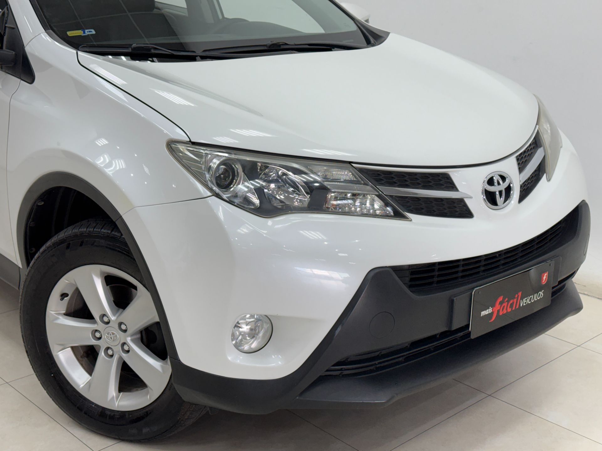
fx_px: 835
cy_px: 226
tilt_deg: -17.2
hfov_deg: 39.7
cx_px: 301
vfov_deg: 30.3
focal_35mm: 48
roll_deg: -0.9
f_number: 1.78
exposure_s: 1/120
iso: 160
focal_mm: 6.76
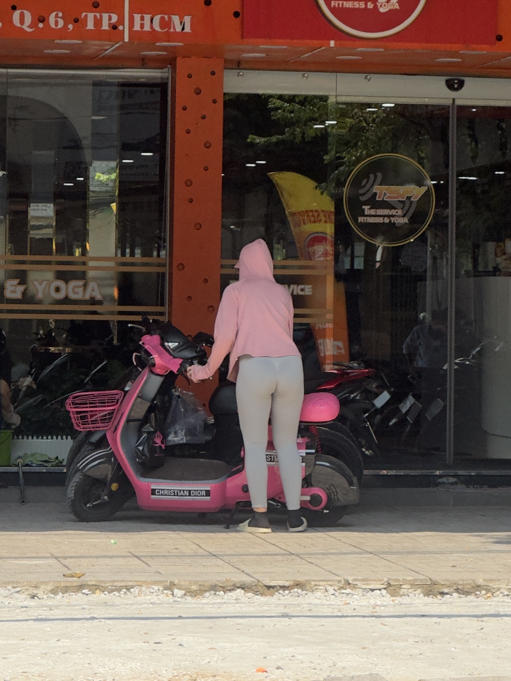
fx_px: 1516
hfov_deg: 19.1
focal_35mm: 77
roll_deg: -2.3
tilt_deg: -1.5
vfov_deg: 25.3
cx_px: 256
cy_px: 340
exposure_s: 1/233
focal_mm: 9
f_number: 2.8
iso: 32
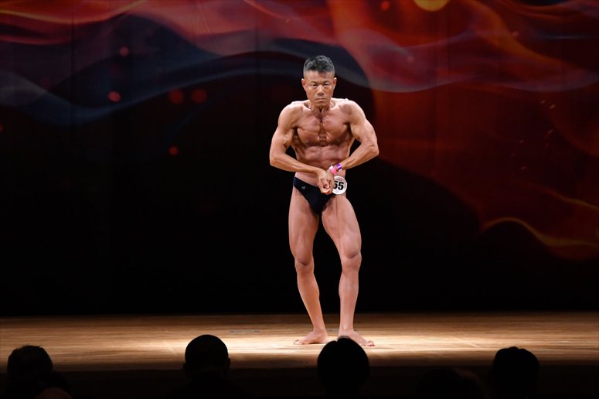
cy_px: 200
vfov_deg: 6.3
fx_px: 3609
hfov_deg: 9.5
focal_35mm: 217
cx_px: 300
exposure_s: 1/400
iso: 4000
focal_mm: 145
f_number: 5.6
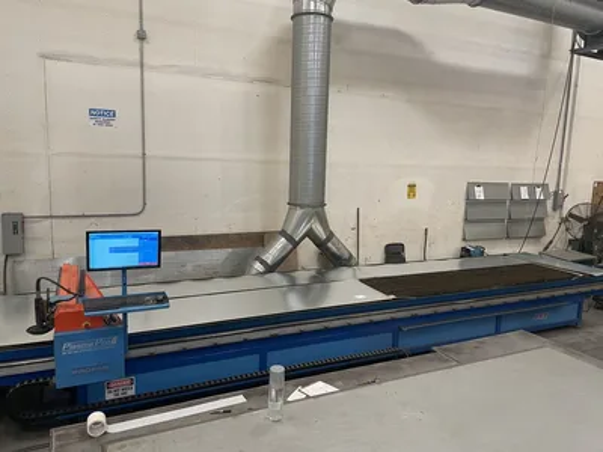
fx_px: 453
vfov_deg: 53.1
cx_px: 302
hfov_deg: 67.3
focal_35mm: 26
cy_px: 226
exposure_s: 1/60
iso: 160
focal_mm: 4.2
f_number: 1.6
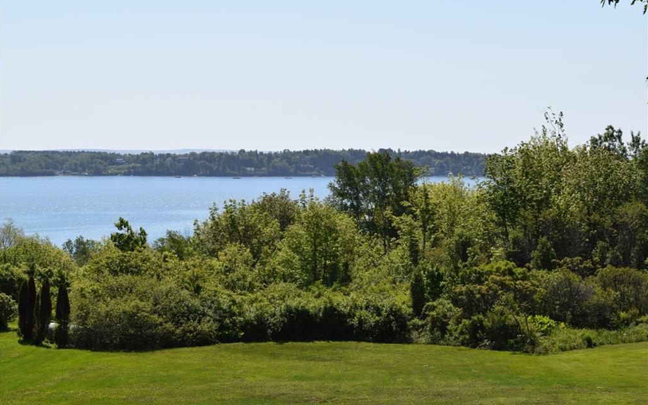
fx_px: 1493
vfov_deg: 15.5
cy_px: 195
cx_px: 323
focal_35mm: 85
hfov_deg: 24.5
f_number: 13
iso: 100
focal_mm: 55
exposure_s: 1/200
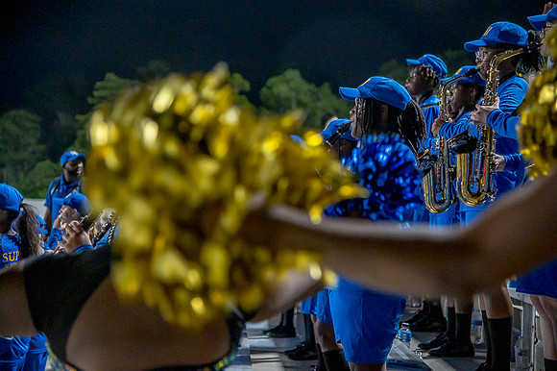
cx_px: 278
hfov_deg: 26.0
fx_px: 1206
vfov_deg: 17.5
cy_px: 186
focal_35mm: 78
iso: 2000
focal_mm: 78
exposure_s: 1/200
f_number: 4
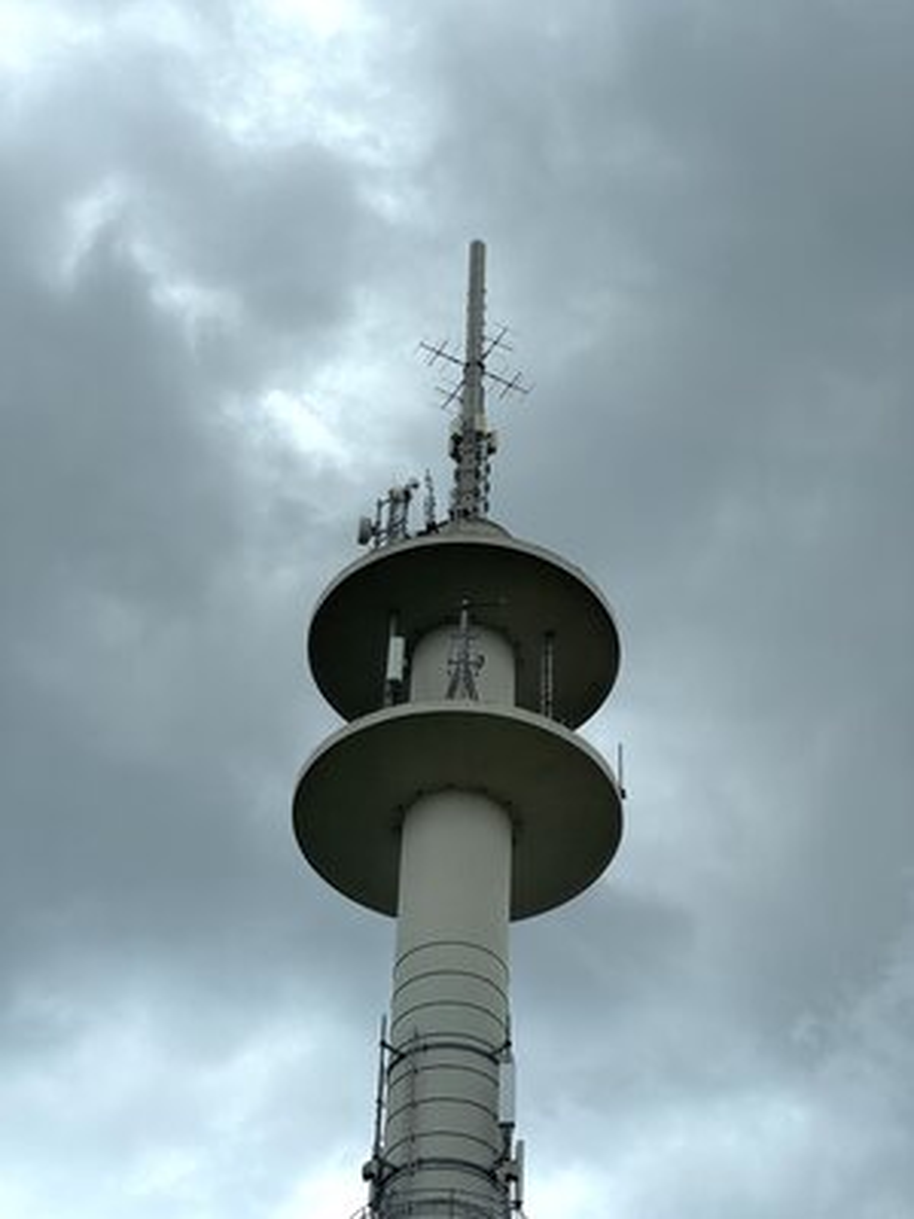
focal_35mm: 77
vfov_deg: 25.3
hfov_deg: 19.1
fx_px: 2711
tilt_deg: +46.9
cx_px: 457
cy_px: 610
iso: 25
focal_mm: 9
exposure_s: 1/585
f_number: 2.8
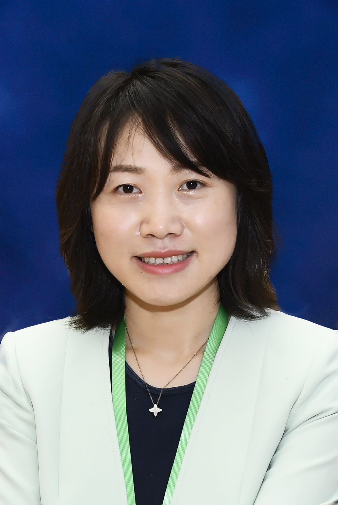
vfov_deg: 19.4
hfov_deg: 13.1
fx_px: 1474
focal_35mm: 105
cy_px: 252
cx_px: 169
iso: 320
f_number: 9
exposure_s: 1/100
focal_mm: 70
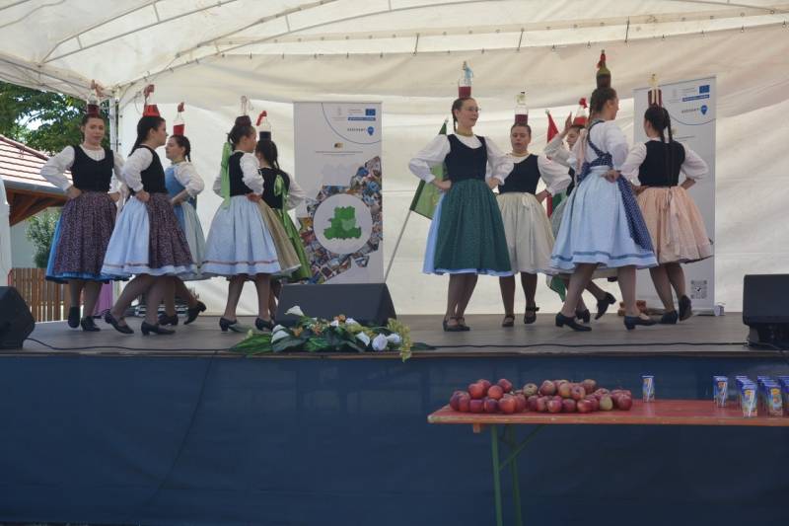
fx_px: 1249
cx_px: 394
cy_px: 263
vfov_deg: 23.8
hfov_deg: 35.1
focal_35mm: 57
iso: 100
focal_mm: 38
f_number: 6.3
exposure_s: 1/160
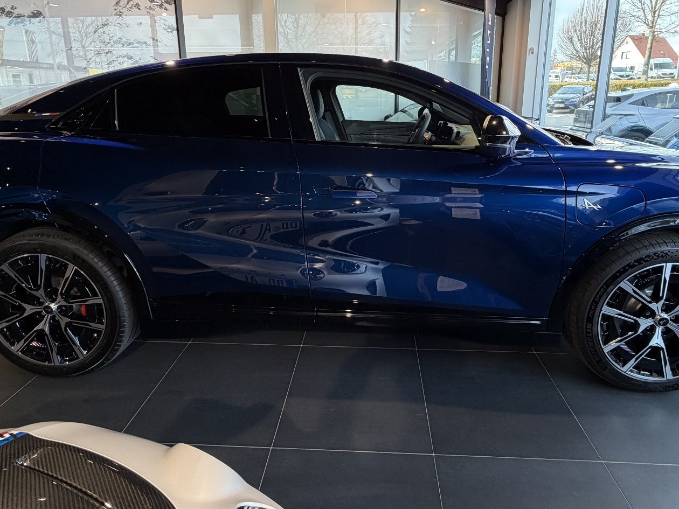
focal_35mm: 20
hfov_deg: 81.7
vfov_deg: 64.5
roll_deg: +0.1
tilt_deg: -12.1
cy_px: 177
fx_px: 392
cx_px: 358
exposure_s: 1/100
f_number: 2.2
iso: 160
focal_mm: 2.22
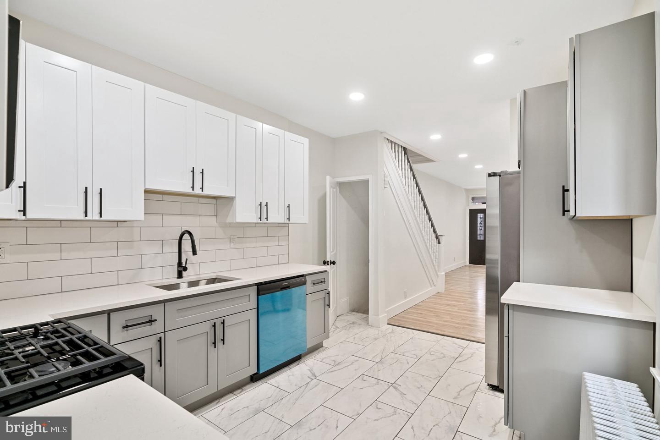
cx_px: 330
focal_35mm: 16
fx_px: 293
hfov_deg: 96.7
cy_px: 220
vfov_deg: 73.7
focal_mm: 16
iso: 250
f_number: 9
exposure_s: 1/1.25
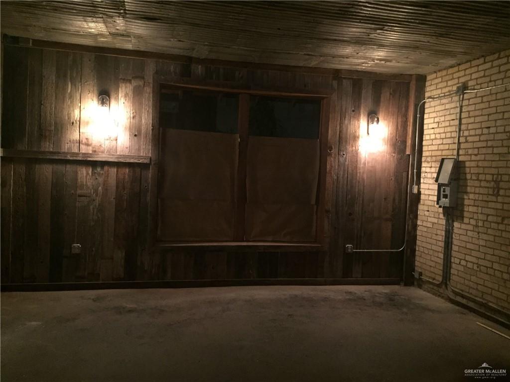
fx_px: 427
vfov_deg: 48.2
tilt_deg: -3.7
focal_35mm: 29
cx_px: 255
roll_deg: -4.4
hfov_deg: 61.7
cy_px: 191
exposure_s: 1/15
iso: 400
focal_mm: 4.15
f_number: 2.2
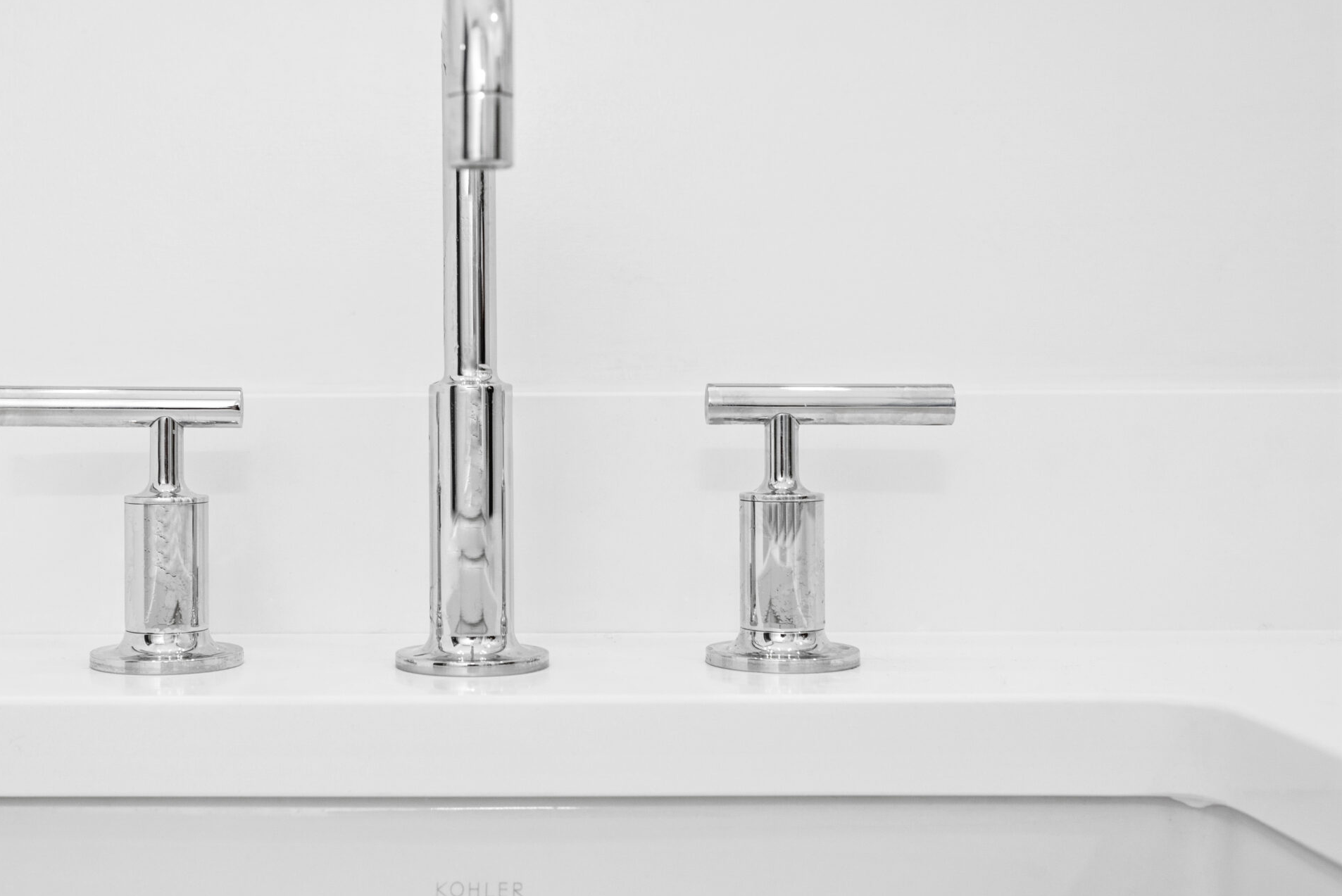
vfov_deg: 28.7
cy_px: 424
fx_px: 1753
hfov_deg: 41.5
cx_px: 475
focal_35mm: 47
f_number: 5.6
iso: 500
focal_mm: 35
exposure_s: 1/60
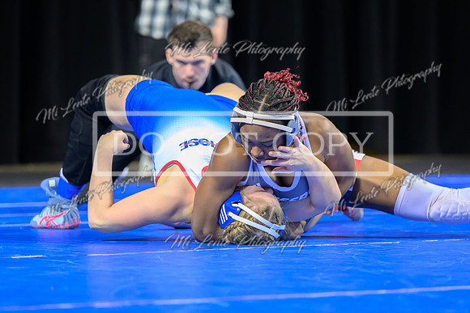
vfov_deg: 5.6
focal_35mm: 244
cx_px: 235
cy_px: 163
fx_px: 3182
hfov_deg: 8.4
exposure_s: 1/800
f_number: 2.8
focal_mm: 180
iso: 4000
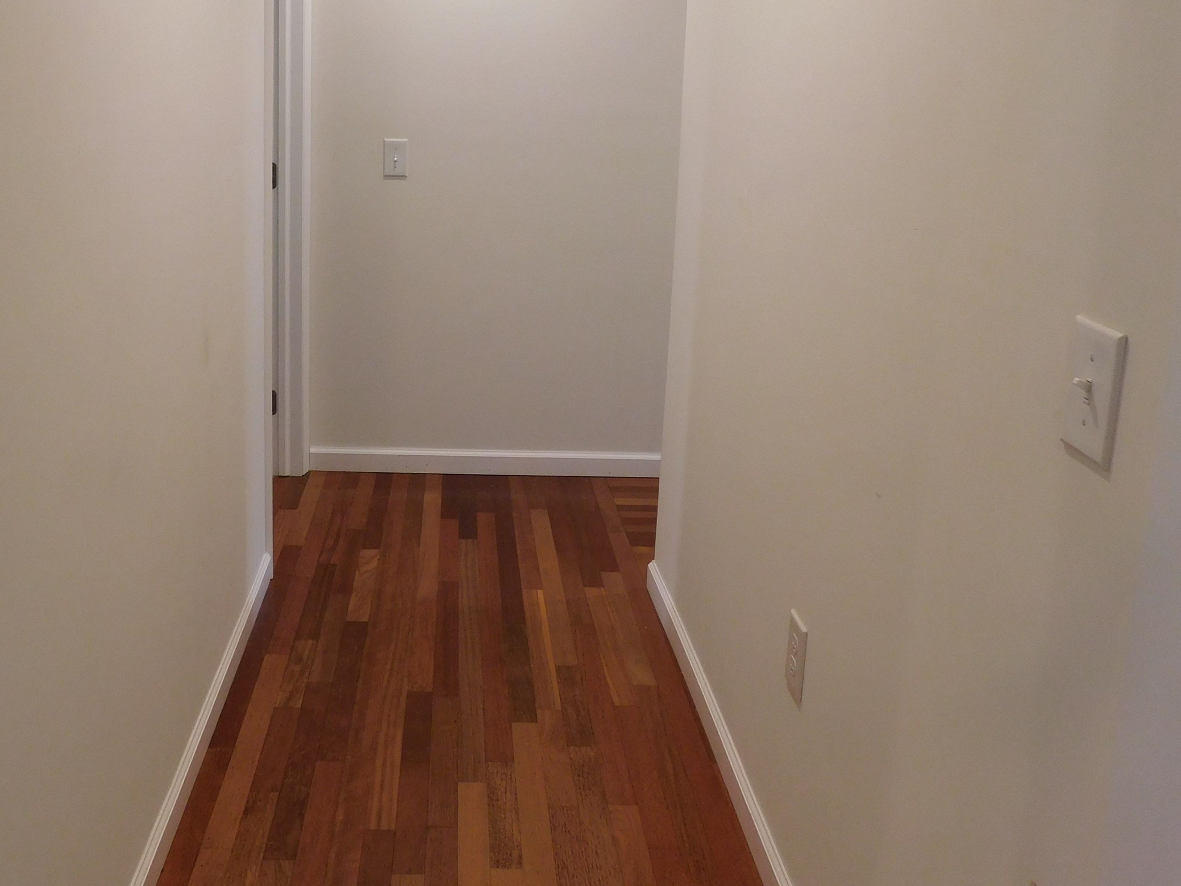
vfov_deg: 41.1
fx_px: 1160
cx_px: 463
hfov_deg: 53.5
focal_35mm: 34
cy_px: 276
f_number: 3
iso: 140
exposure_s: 1/30
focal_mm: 4
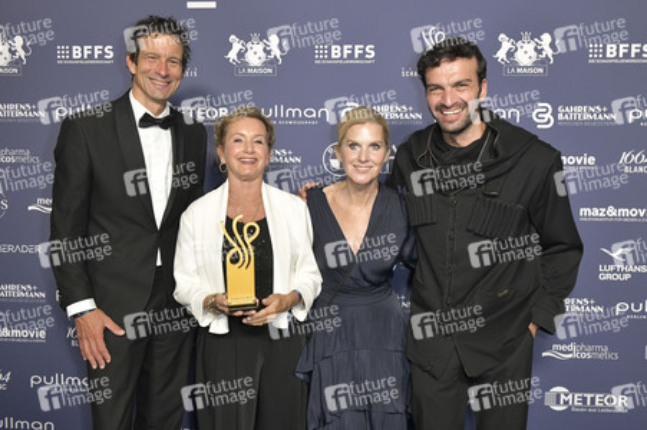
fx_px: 575
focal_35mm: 32
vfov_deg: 41.1
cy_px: 215
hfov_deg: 58.8
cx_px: 324
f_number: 6.3
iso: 2000
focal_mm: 32
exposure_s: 1/250
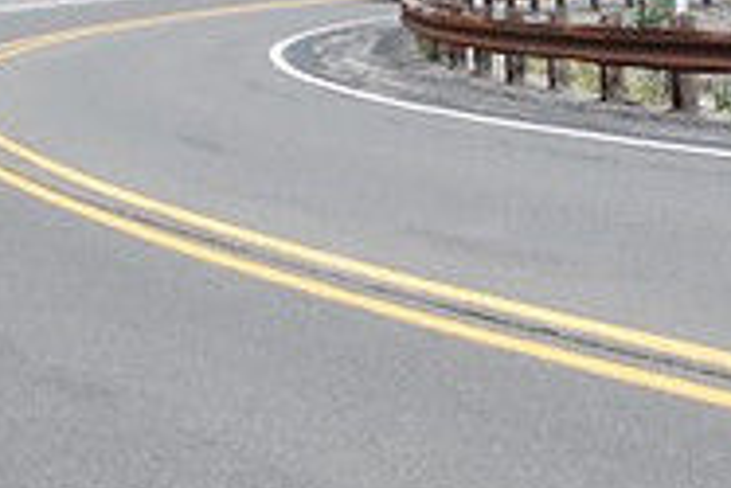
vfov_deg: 11.3
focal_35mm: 121
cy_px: 178
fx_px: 2459
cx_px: 434
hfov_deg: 16.9
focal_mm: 26
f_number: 4
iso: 1600
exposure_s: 1/4000
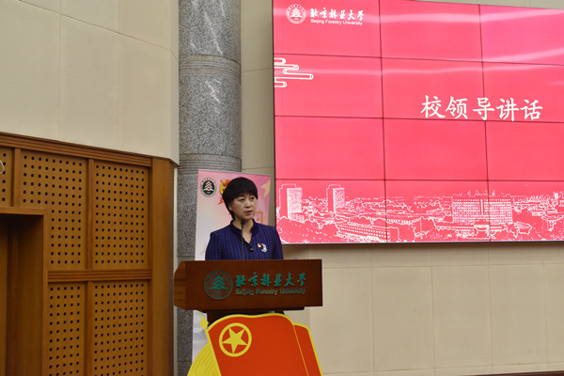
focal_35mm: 46
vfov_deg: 28.9
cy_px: 188
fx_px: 728
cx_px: 282
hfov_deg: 42.3
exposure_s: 1/40
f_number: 8
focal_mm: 31
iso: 1400
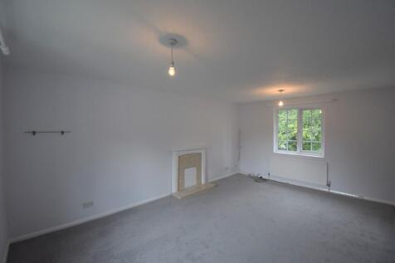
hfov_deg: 100.4
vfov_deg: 77.3
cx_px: 198
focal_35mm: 15
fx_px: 165
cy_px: 132
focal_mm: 10
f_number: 4.5
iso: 640
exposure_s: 1/250
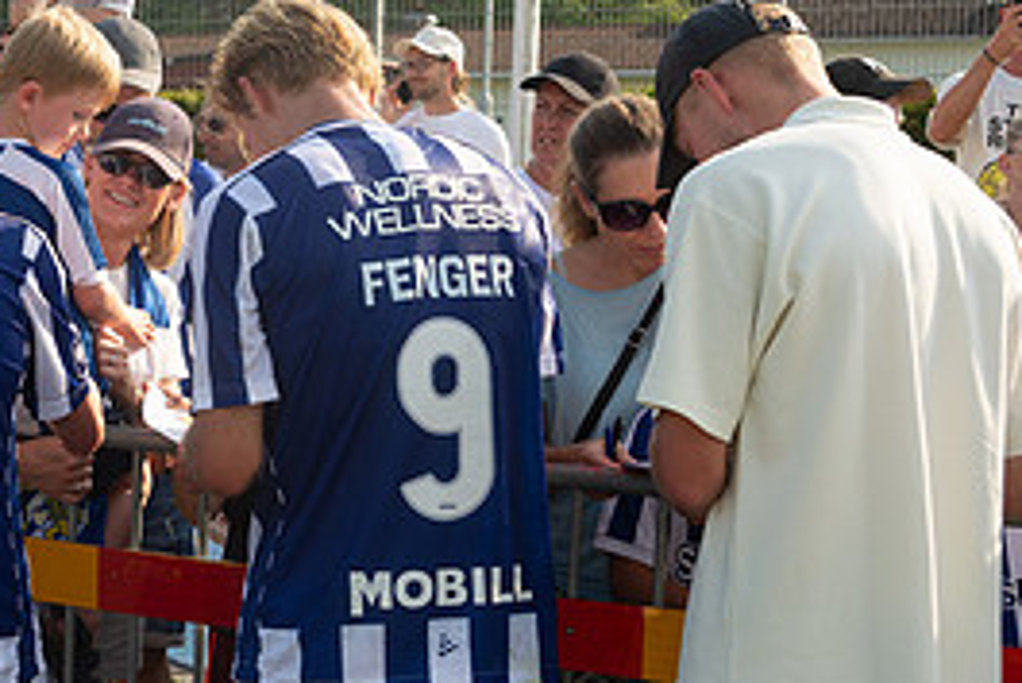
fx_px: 1988
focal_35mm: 70
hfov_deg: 27.5
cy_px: 376
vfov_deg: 19.5
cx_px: 50
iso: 360
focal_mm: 32
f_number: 4
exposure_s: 1/1600
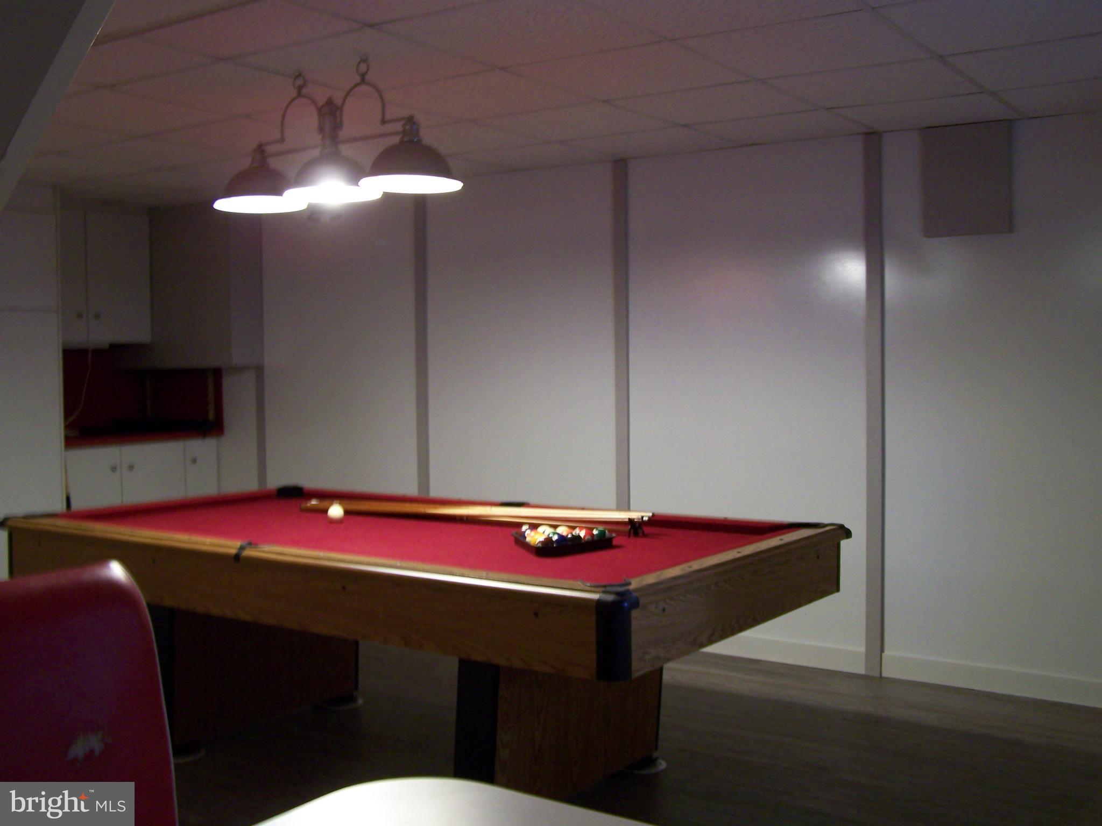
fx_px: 1210
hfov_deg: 49.0
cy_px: 413
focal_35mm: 38
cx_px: 551
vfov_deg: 37.7
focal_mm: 6.3
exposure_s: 1/8
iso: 160
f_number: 2.8
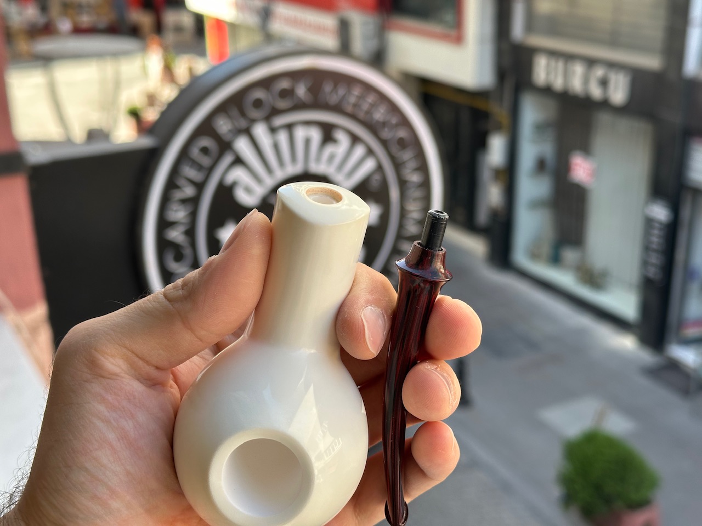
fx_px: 973
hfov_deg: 39.7
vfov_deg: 30.3
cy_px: 263
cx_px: 351
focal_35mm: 48
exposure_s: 1/442
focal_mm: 6.86
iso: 64
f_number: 1.78
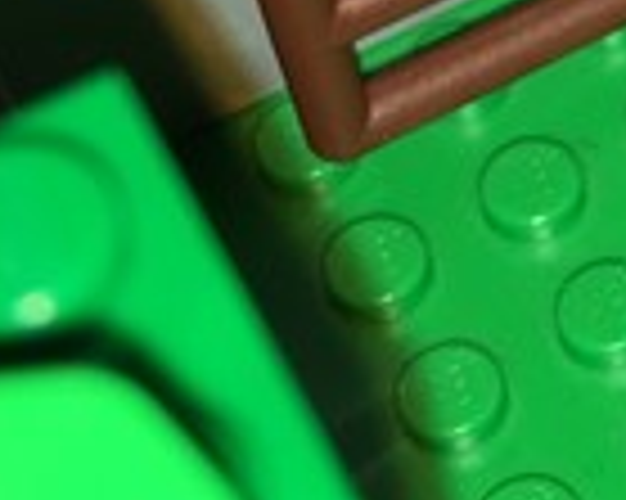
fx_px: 3388
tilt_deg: -52.7
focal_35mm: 183
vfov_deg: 8.3
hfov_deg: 10.0
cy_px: -205
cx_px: 1148
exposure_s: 1/138
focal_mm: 4.15
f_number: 2.2
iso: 25
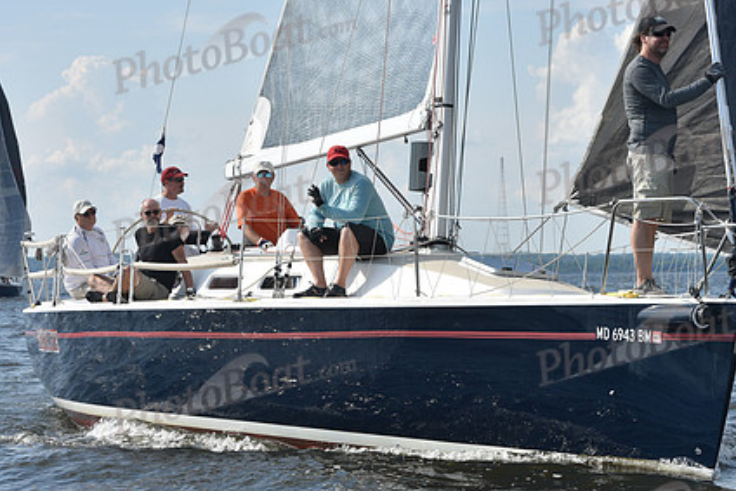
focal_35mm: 130
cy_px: 275
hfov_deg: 15.7
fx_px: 2659
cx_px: 448
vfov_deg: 10.6
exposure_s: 1/1250
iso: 320
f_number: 8
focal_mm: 95
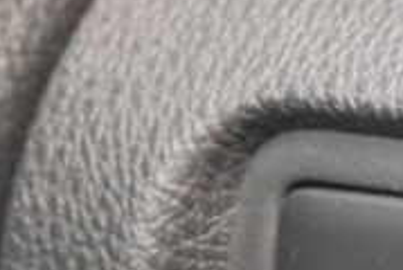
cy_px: 678
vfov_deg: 3.9
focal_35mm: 348
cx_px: 750
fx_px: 3902
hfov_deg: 5.8
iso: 2000
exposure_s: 1/25
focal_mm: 40.8
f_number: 9
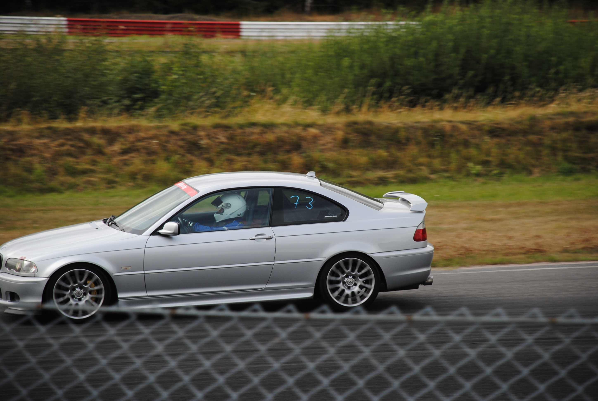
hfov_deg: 10.1
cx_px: 299
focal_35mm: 202
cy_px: 200
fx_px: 3371
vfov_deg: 6.8
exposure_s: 1/500
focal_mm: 135
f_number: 5.6
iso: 180
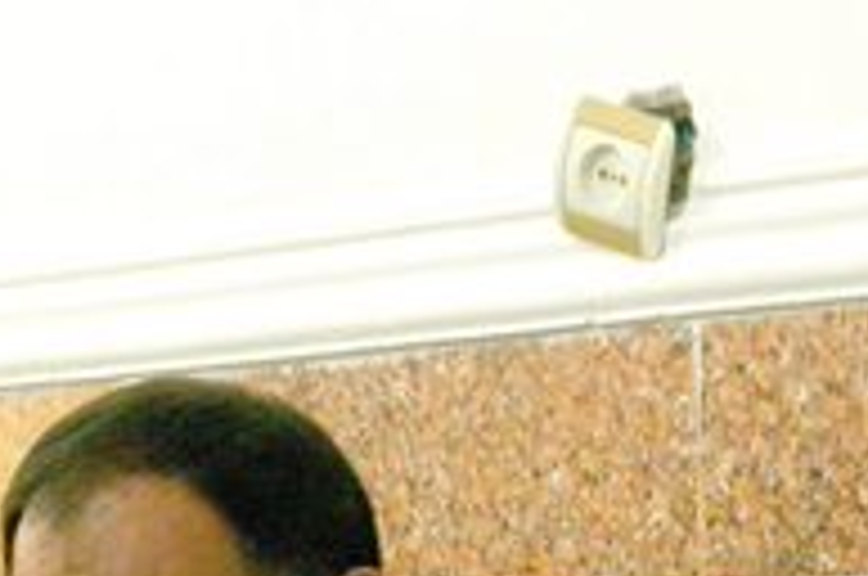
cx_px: 531
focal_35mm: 233
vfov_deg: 5.8
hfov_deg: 8.8
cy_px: 862
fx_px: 5609
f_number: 5.6
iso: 6400
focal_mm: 50
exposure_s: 1/60
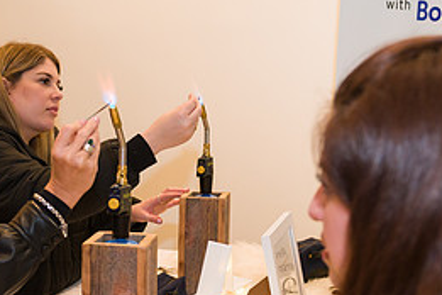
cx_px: 127
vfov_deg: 22.0
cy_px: 278
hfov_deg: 32.9
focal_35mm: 60
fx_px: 737
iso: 1600
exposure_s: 1/200
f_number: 4
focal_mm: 27
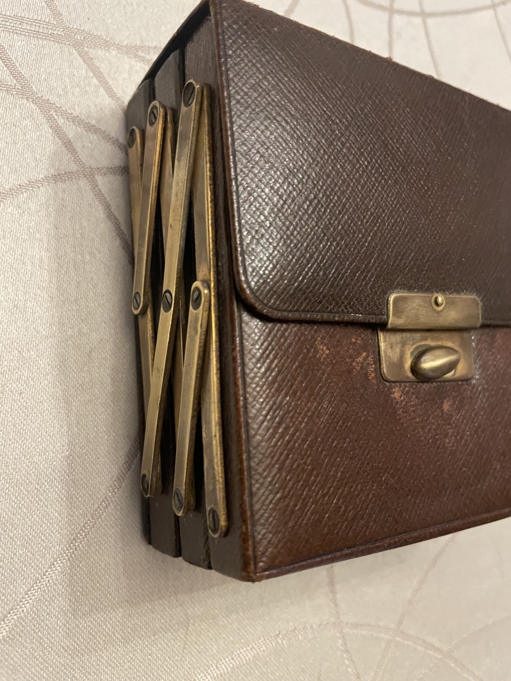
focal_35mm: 26
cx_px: 256
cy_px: 340
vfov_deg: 67.3
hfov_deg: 53.1
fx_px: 512
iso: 500
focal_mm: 4.2
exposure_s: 1/33
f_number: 1.6
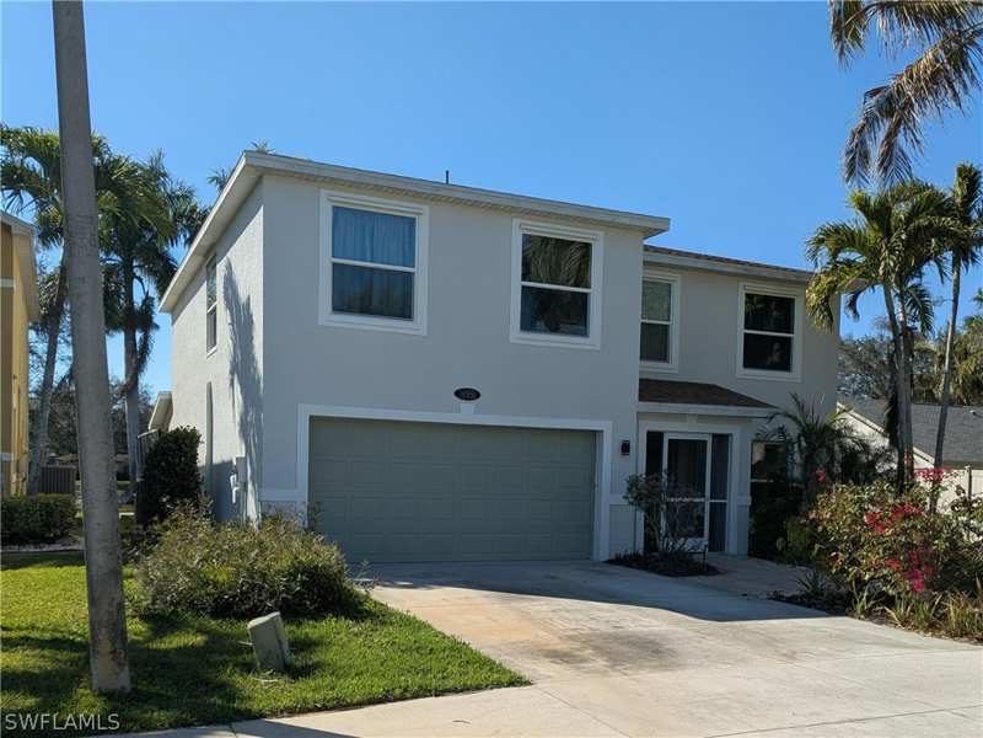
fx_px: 682
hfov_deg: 71.6
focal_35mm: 24
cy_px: 369
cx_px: 492
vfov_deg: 56.8
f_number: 1.7
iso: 28
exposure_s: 1/1560
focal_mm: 4.53
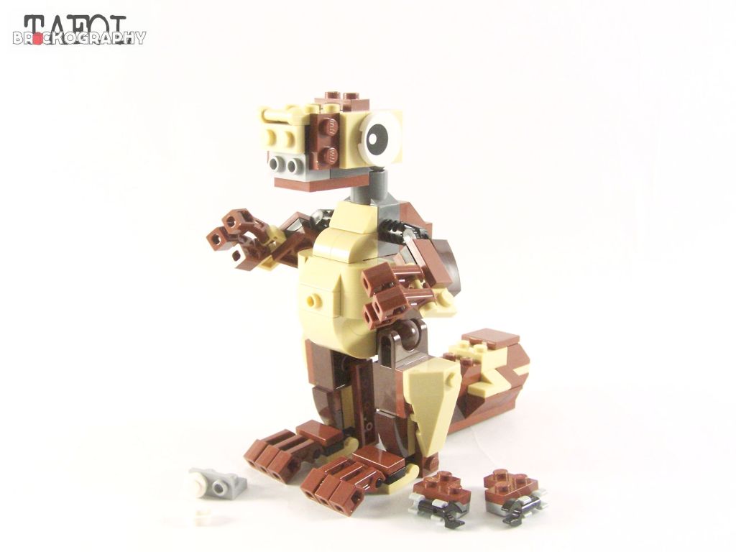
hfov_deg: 39.7
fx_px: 1021
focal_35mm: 48
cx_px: 368
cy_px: 276
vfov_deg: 30.3
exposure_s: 1/60
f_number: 4
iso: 400
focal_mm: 8
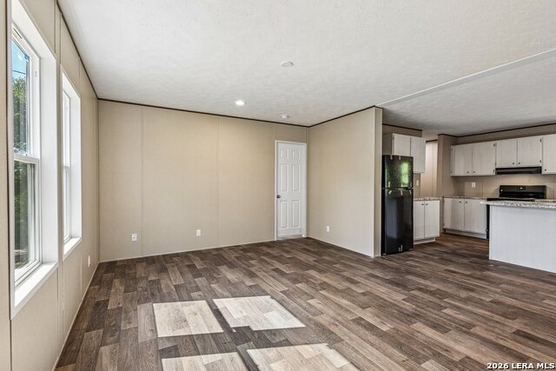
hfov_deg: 93.3
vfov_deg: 70.5
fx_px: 263
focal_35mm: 17
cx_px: 278
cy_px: 186
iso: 720
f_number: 8
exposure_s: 1/15
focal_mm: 17
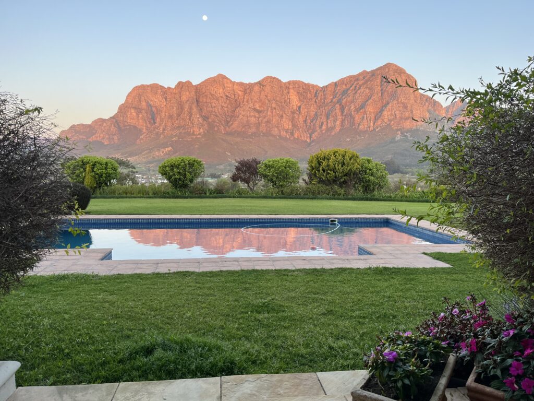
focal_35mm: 26
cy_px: 200
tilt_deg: -5.1
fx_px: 401
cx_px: 267
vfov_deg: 53.1
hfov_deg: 67.3
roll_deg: +0.3
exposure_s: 1/122
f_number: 1.6
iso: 64
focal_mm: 5.1
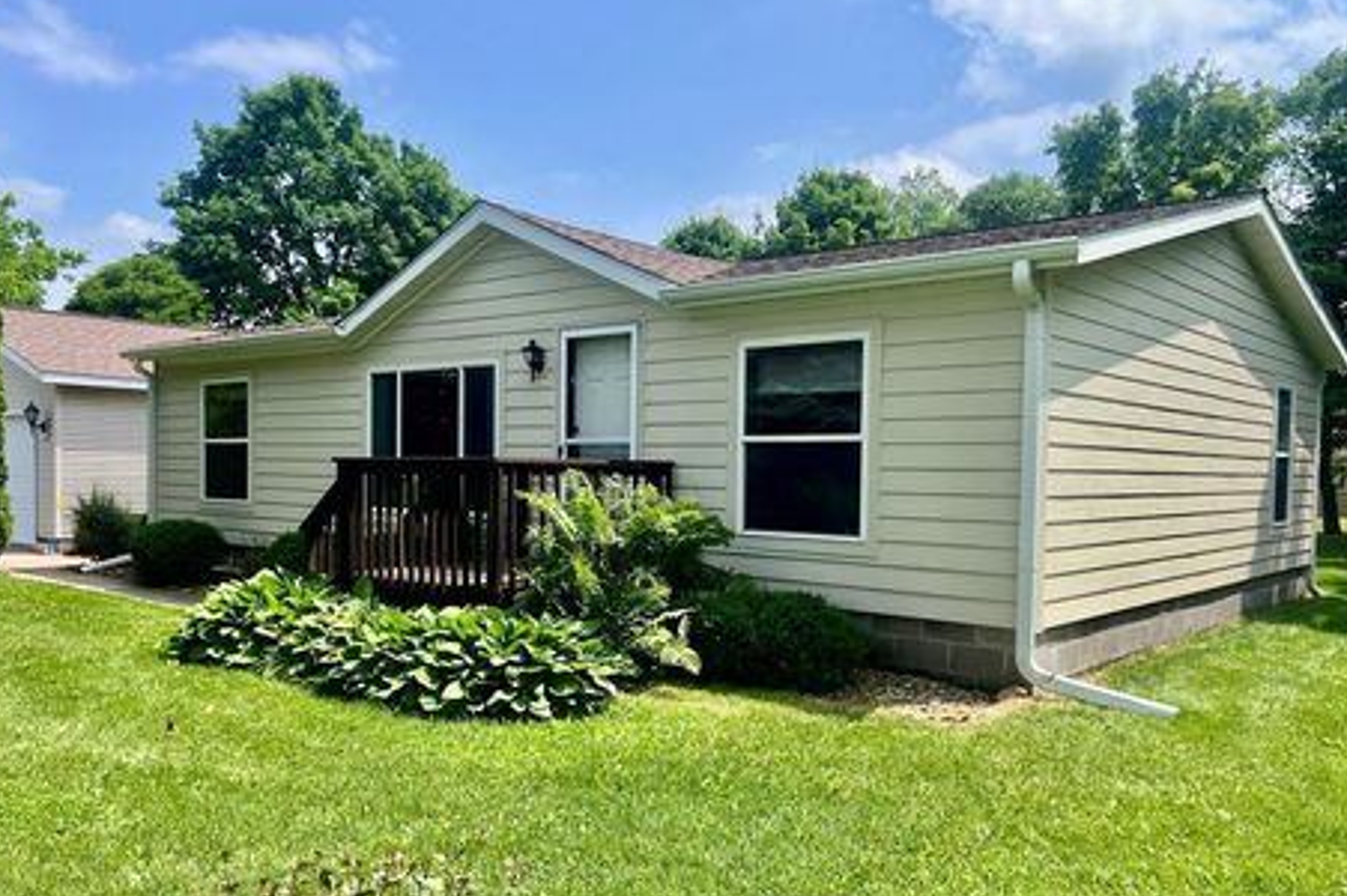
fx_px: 1122
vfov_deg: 43.4
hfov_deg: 62.0
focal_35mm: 30
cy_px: 512
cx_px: 660
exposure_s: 1/2571
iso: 50
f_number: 1.5
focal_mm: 5.7
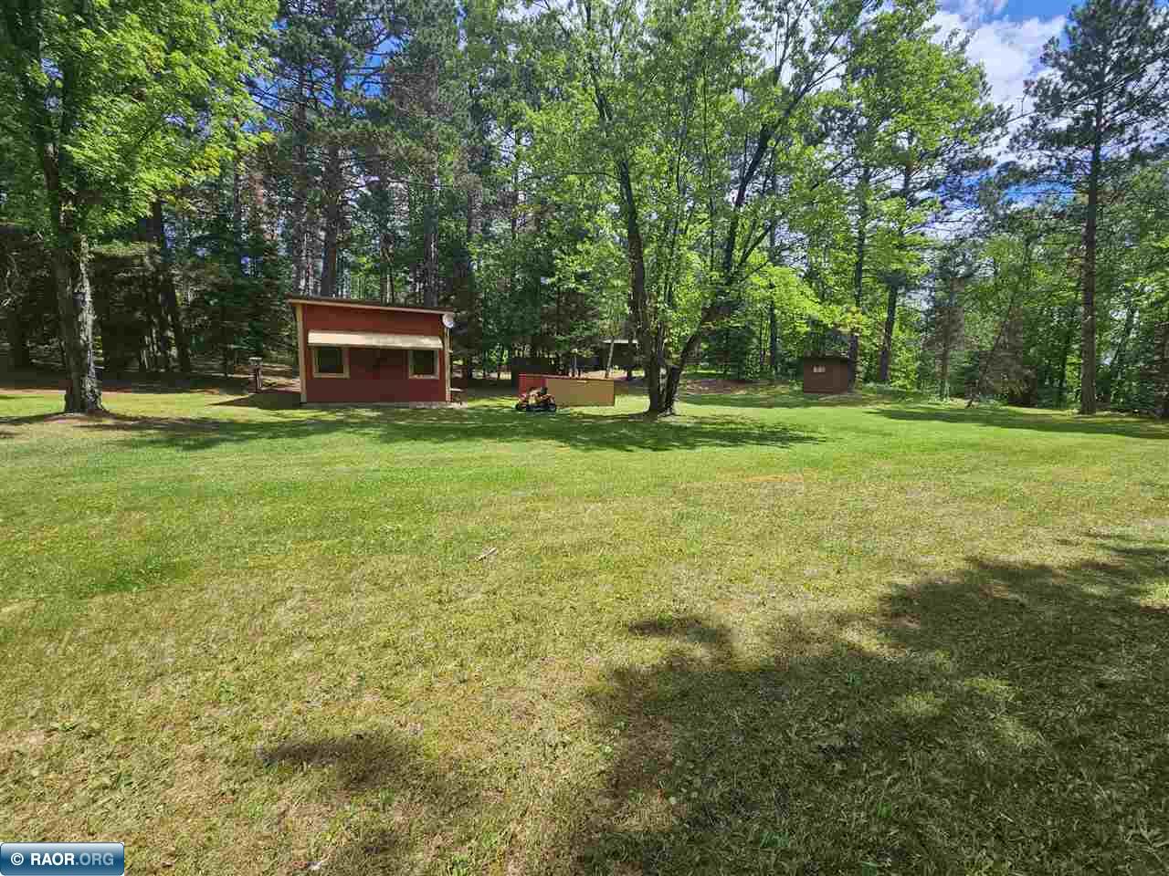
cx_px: 584
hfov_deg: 106.2
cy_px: 438
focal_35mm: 13
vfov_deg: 89.9
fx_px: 439
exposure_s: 1/1513
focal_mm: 2.2
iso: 50
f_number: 2.2
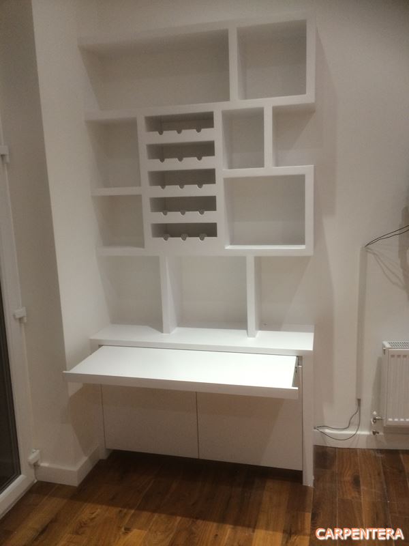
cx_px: 204
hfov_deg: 46.8
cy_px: 273
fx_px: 473
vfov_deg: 60.0
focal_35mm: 30
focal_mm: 4.12
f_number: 2.2
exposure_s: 1/30
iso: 160
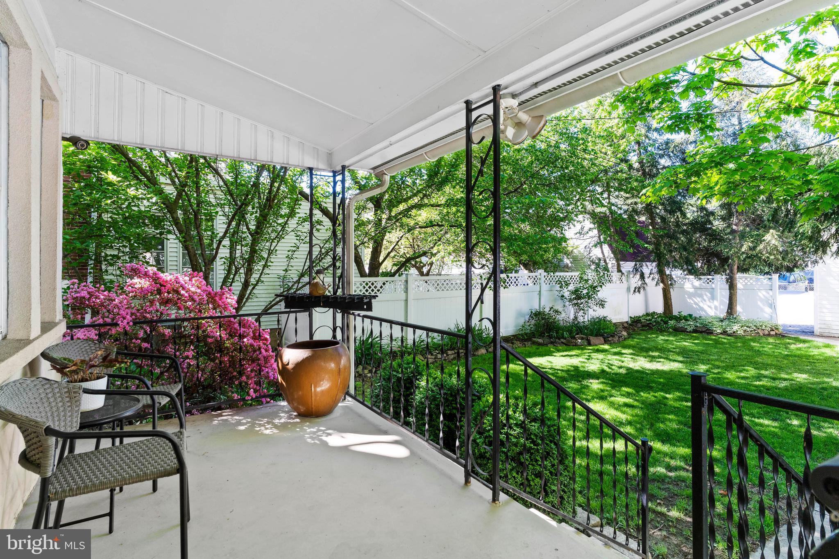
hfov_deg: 90.0
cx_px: 420
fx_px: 419
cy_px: 280
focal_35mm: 18
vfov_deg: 67.4
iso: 500
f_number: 8
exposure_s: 1/30
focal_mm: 18
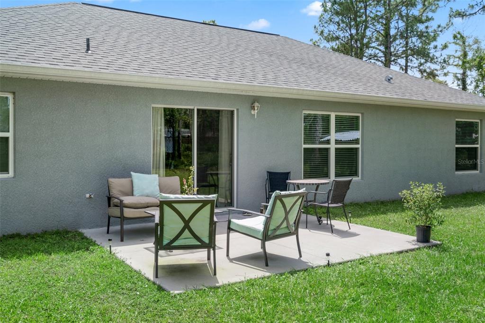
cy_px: 162
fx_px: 444
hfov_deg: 57.2
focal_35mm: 33
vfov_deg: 39.9
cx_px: 242
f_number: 8
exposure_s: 1/400
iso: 320
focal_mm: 33
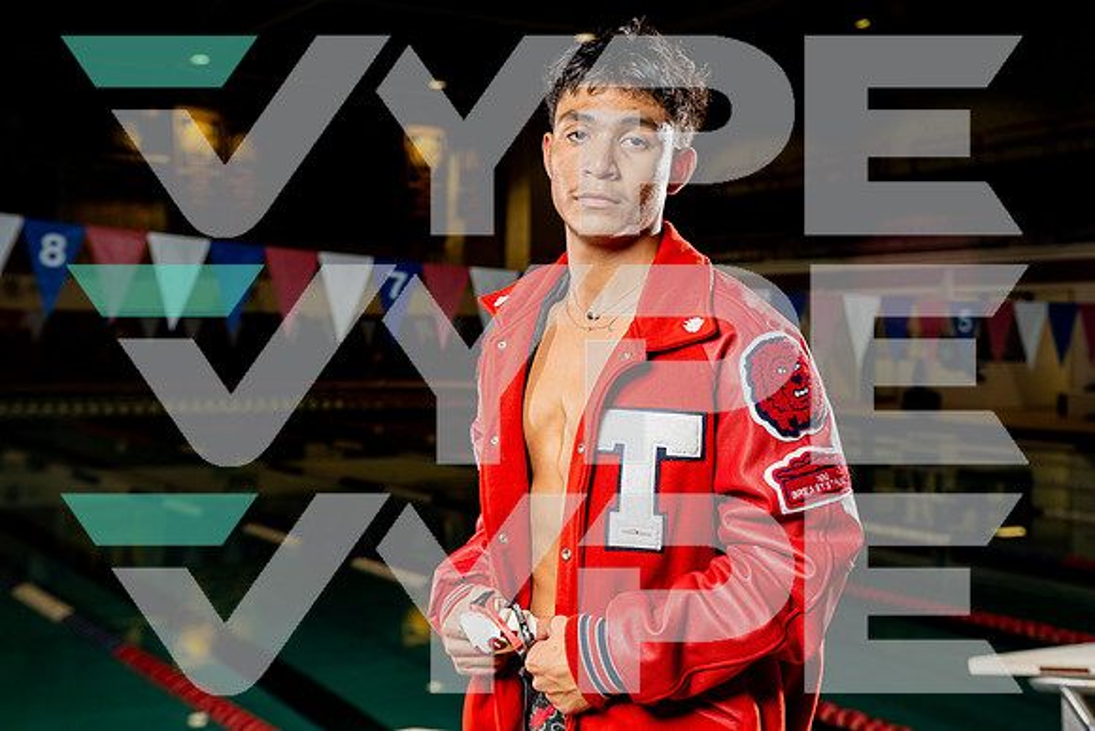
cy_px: 363
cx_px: 534
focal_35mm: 52
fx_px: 1567
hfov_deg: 38.5
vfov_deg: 26.2
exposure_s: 1/250
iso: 320
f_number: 4.5
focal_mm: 49
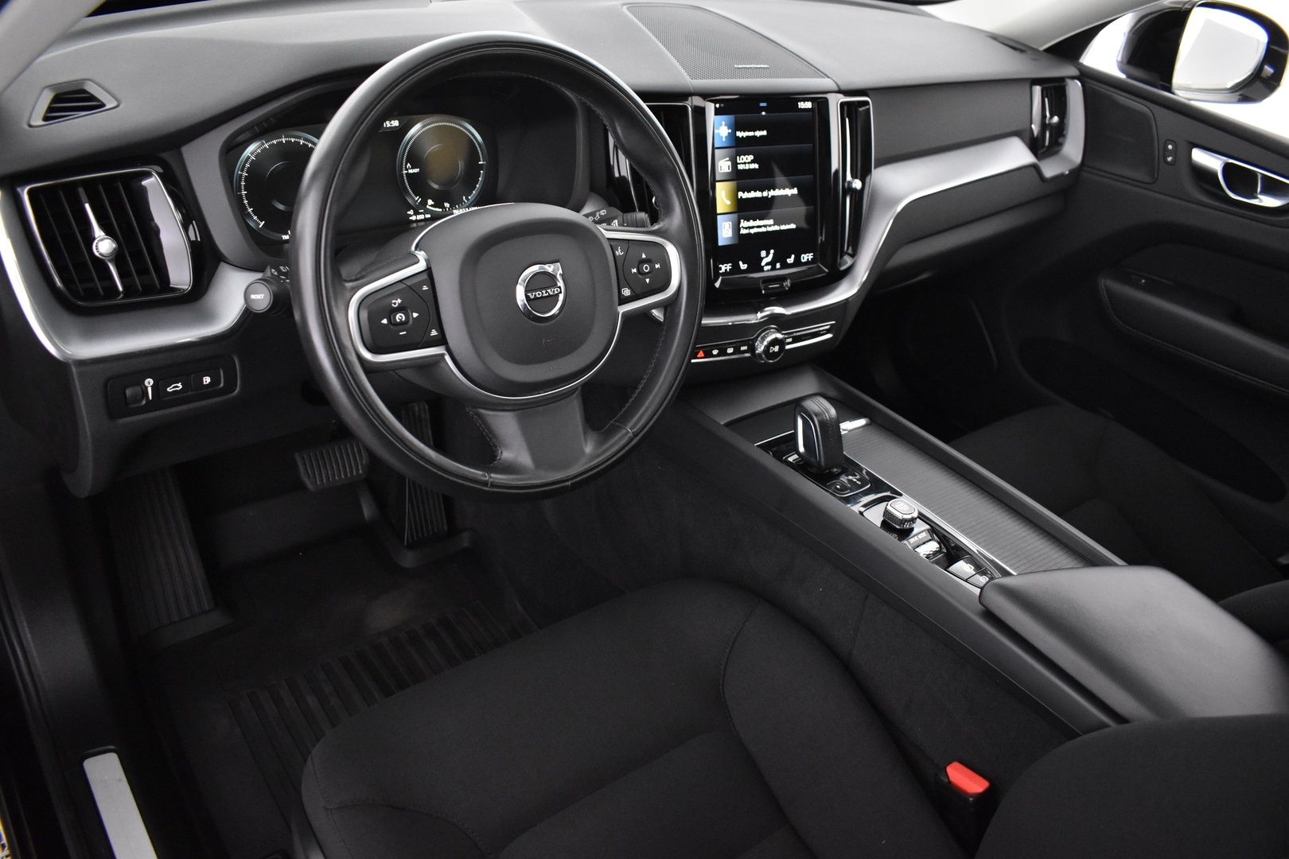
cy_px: 430
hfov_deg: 67.4
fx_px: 967
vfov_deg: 47.9
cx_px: 644
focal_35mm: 27
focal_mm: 18
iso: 3200
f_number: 3.5
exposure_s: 1/25
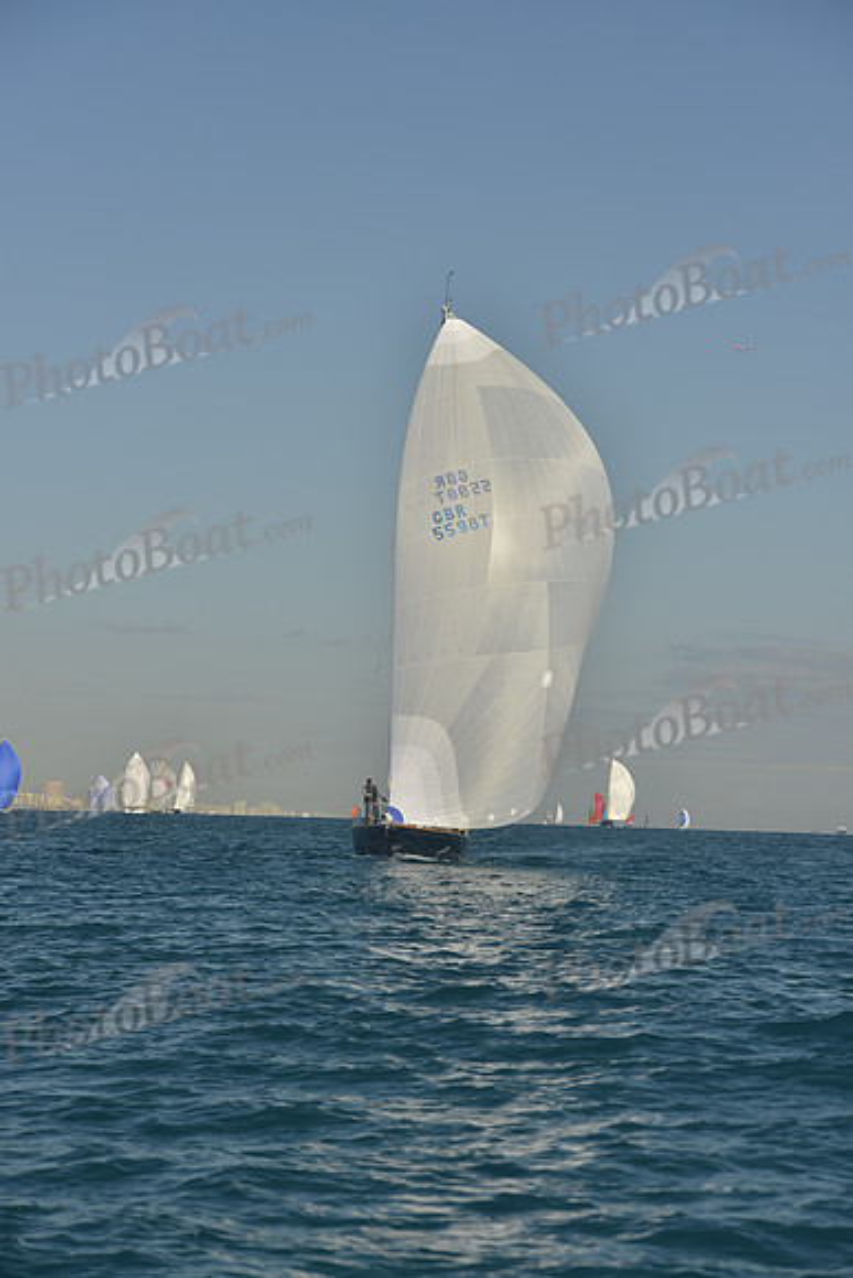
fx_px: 3552
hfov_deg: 13.7
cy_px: 639
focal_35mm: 100
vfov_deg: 20.4
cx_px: 426
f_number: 7.1
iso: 200
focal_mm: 100
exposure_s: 1/640
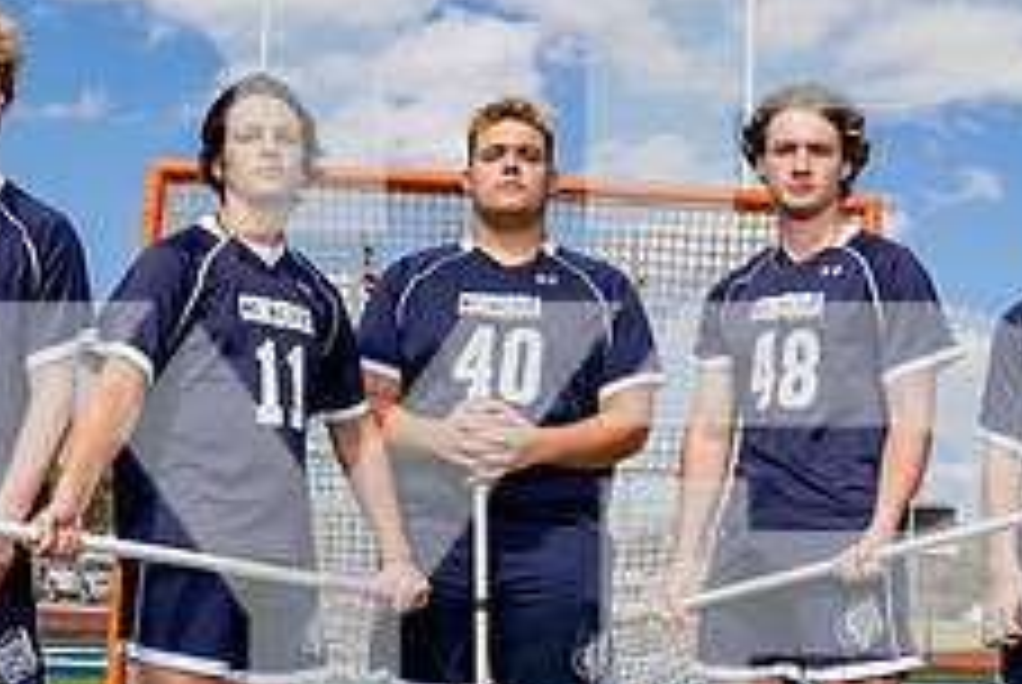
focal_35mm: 51
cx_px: 513
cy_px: 542
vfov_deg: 26.1
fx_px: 1450
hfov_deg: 38.8
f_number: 8
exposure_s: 1/250
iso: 100
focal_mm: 20
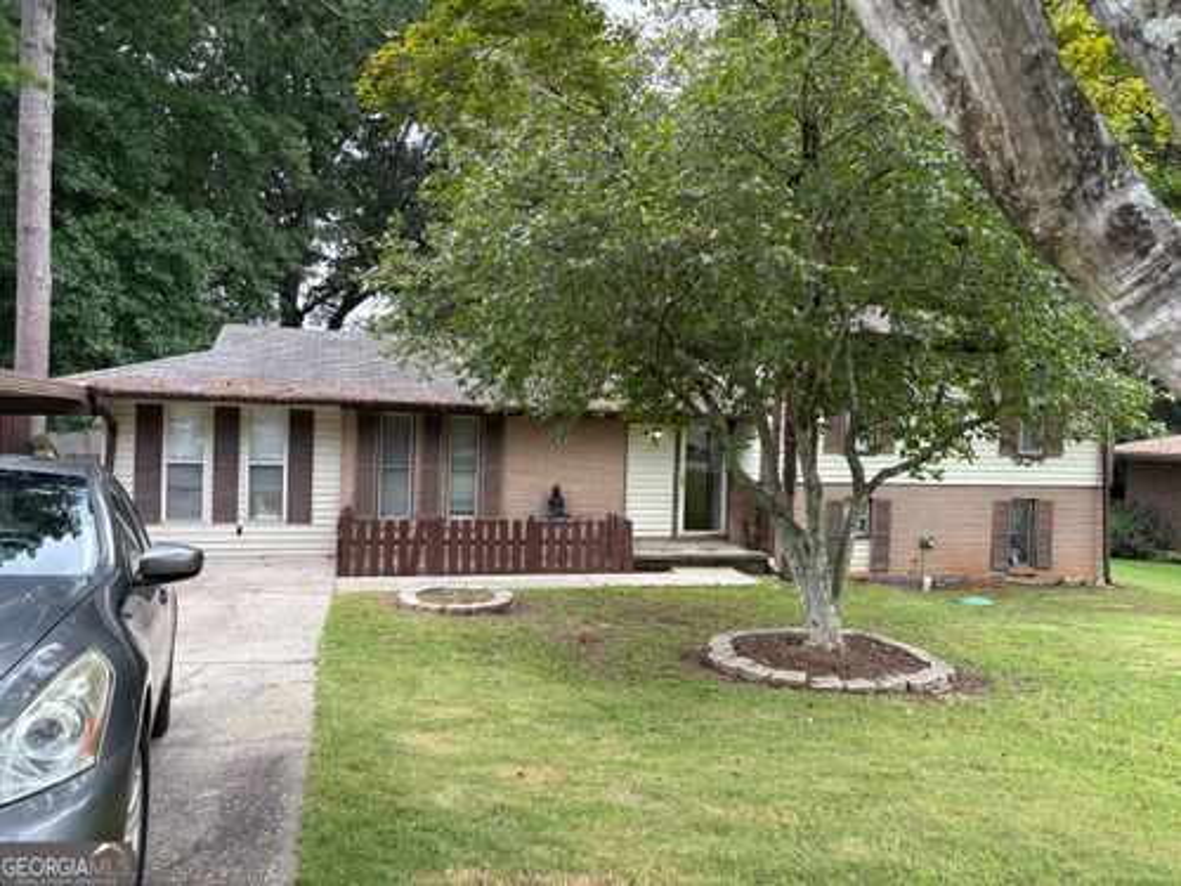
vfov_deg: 53.1
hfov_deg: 67.3
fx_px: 887
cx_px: 590
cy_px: 443
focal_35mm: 26
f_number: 1.6
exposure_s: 1/363
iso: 50
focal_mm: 5.96
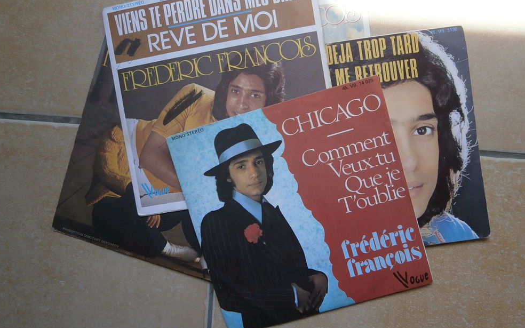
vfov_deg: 44.5
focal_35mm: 28
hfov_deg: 66.5
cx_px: 259
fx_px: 401
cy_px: 156
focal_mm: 4.7
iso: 80
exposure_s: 1/160
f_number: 2.8
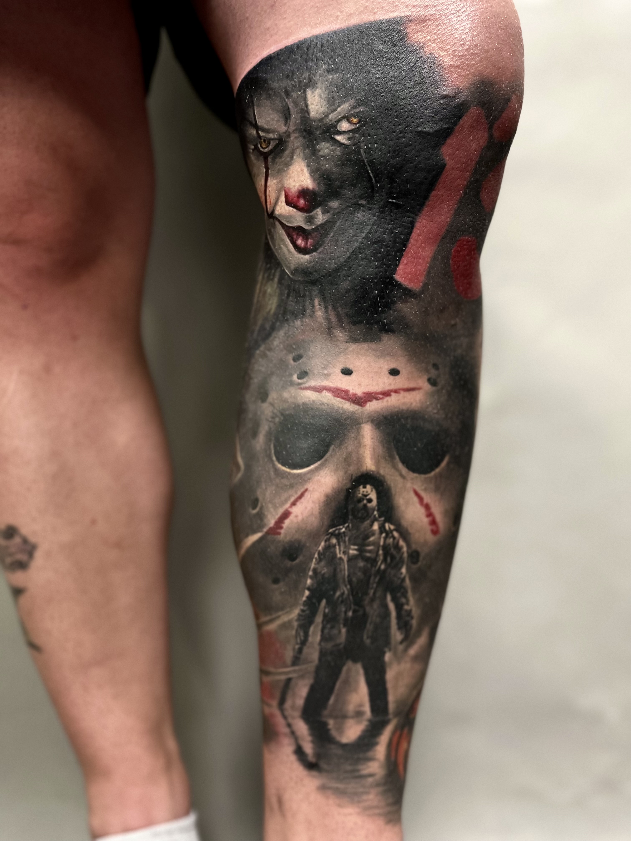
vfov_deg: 67.3
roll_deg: +1.0
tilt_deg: +0.3
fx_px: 632
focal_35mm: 26
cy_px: 420
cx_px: 316
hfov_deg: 53.1
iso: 400
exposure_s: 1/50
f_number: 1.6
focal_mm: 5.1
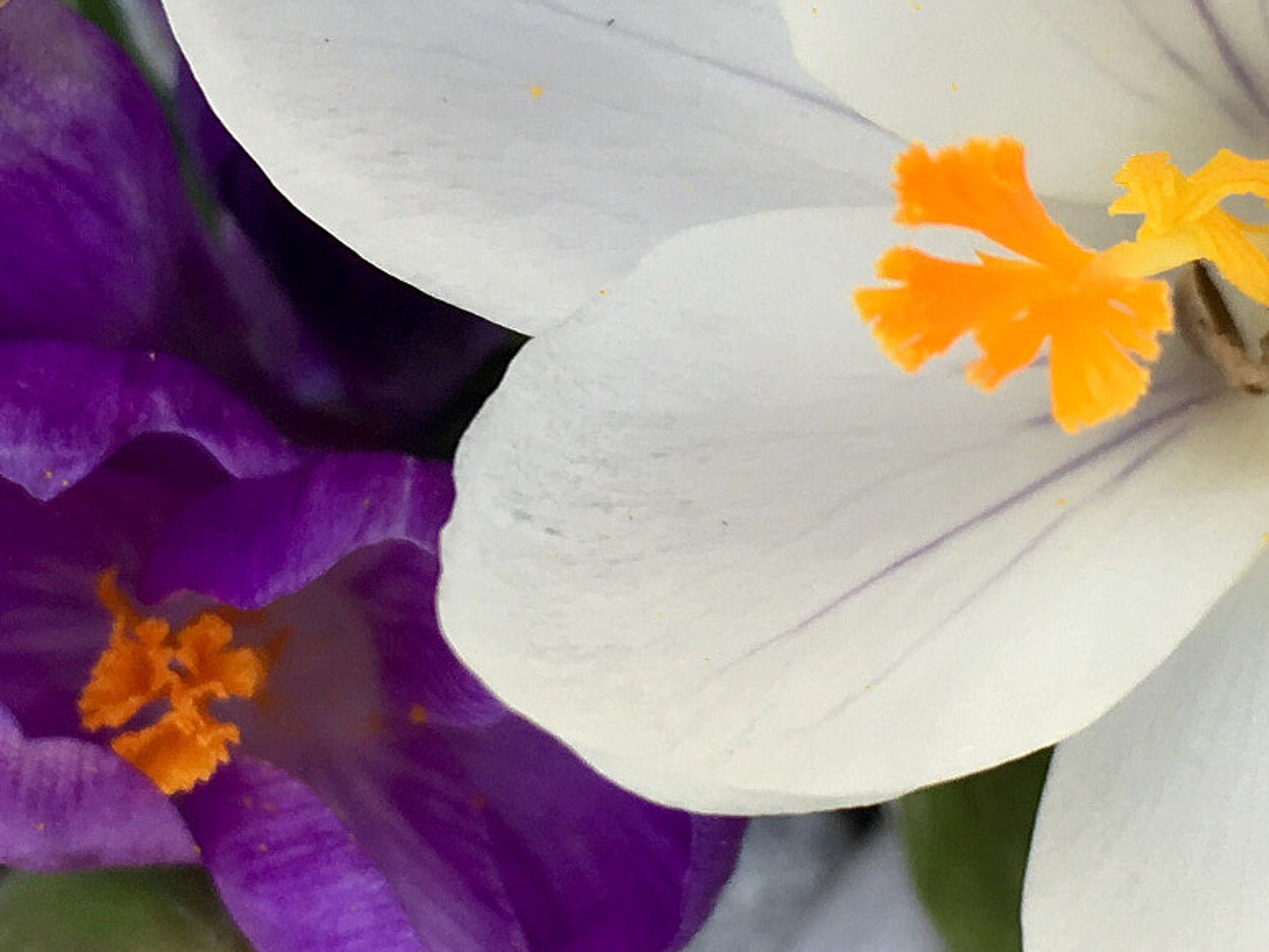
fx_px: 2200
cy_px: 336
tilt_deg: -74.9
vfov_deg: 24.3
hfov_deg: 30.5
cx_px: 1180
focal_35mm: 60
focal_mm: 4.15
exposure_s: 1/117
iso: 25
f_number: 2.2
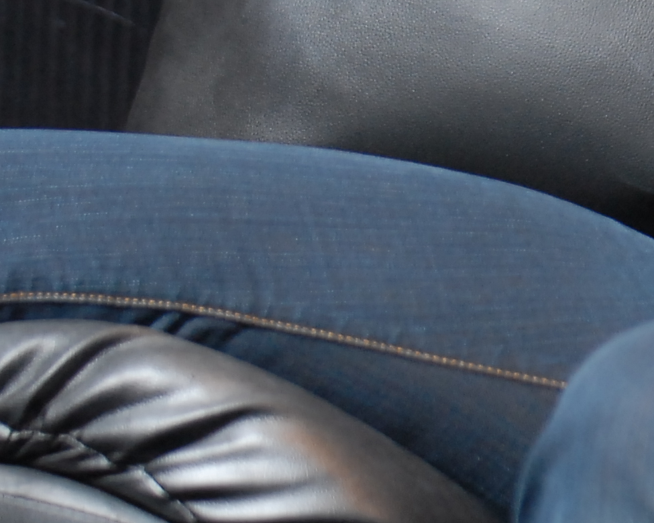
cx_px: 1189
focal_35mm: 448
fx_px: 8671
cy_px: -184
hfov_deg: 4.3
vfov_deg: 3.4
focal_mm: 80
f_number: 3.2
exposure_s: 1/80
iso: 400
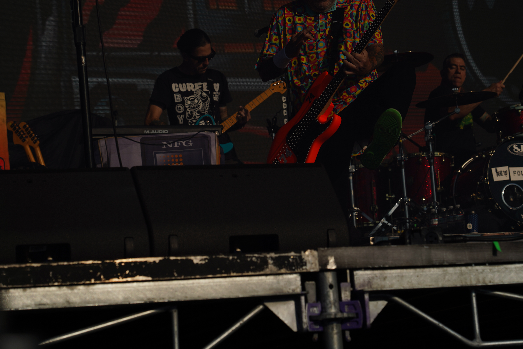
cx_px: 262
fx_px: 1525
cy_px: 174
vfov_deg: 13.0
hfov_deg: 19.5
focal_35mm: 105
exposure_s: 1/2000
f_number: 8
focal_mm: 105
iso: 100
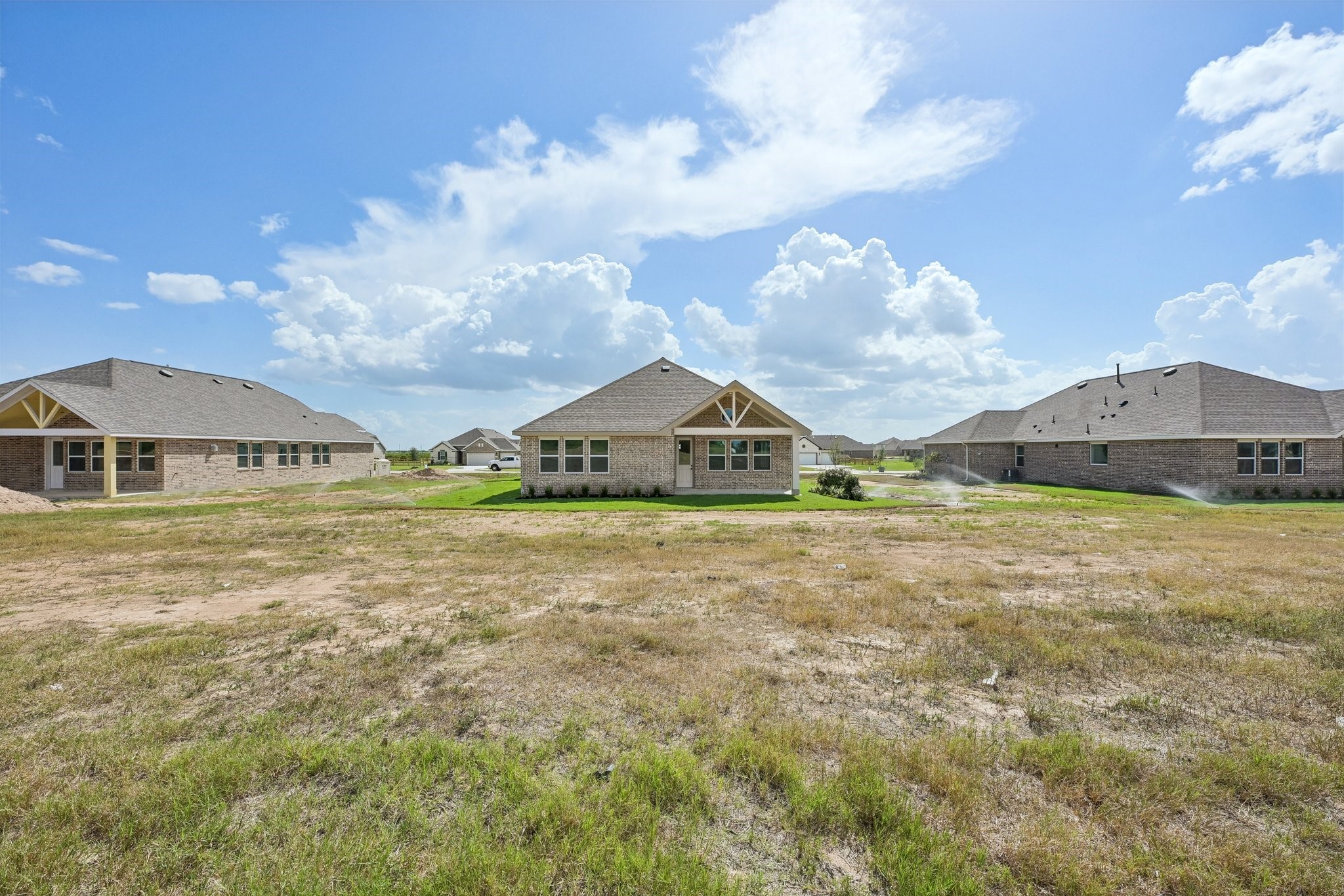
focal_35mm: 14
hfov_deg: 104.3
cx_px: 672
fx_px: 523
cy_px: 448
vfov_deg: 81.2
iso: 400
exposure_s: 1/2500
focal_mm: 14
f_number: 8
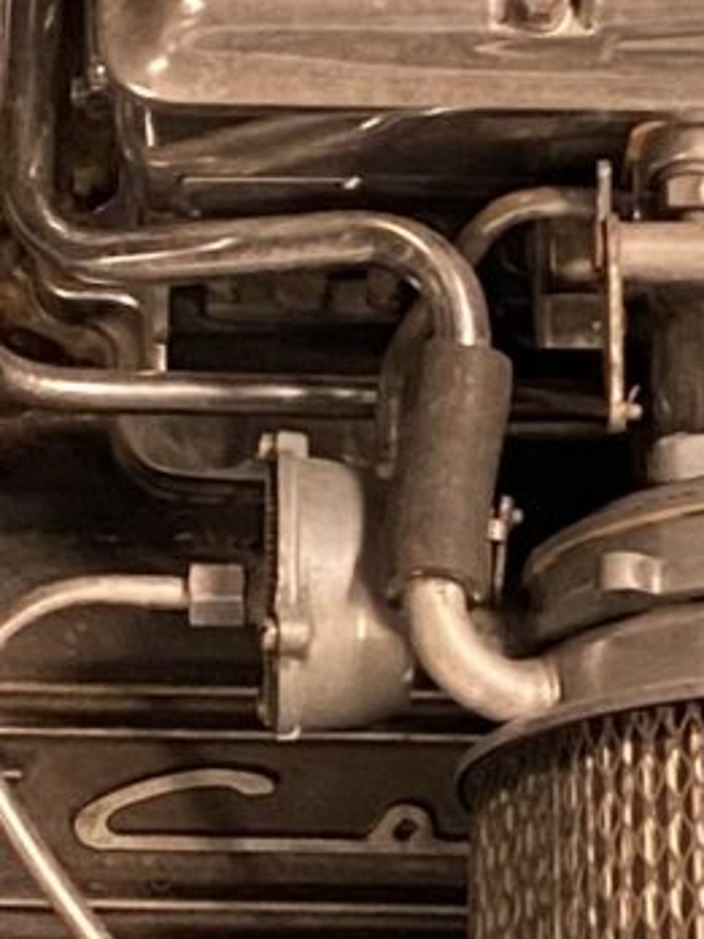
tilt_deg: -72.6
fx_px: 5179
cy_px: 513
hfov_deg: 7.8
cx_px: 173
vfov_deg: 10.4
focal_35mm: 191
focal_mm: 4.25
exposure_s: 1/51
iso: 500
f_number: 1.8
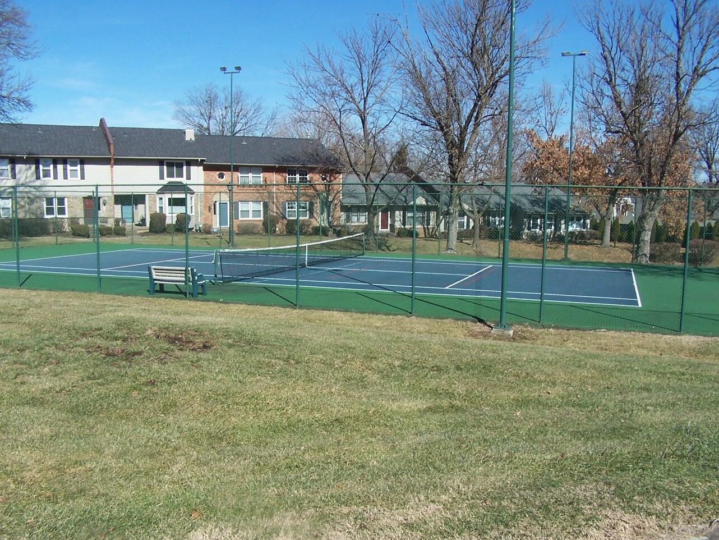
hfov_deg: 41.2
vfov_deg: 31.5
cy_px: 309
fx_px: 956
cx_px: 390
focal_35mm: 46
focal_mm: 6.3
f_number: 4
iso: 80
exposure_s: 1/750
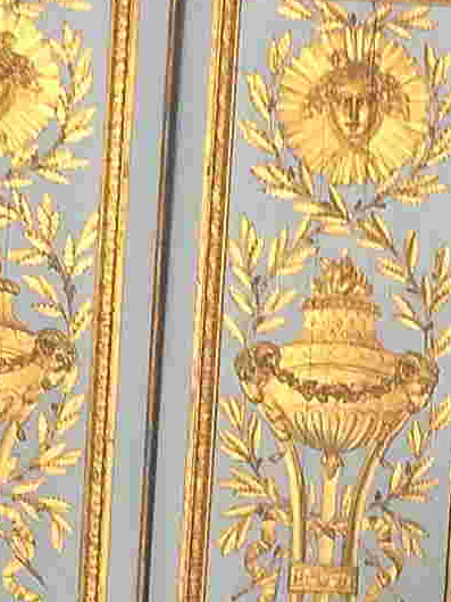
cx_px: 193
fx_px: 3108
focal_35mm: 179
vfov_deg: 11.0
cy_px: 421
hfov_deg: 8.3
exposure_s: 1/50
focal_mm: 4.15
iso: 32
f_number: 2.2
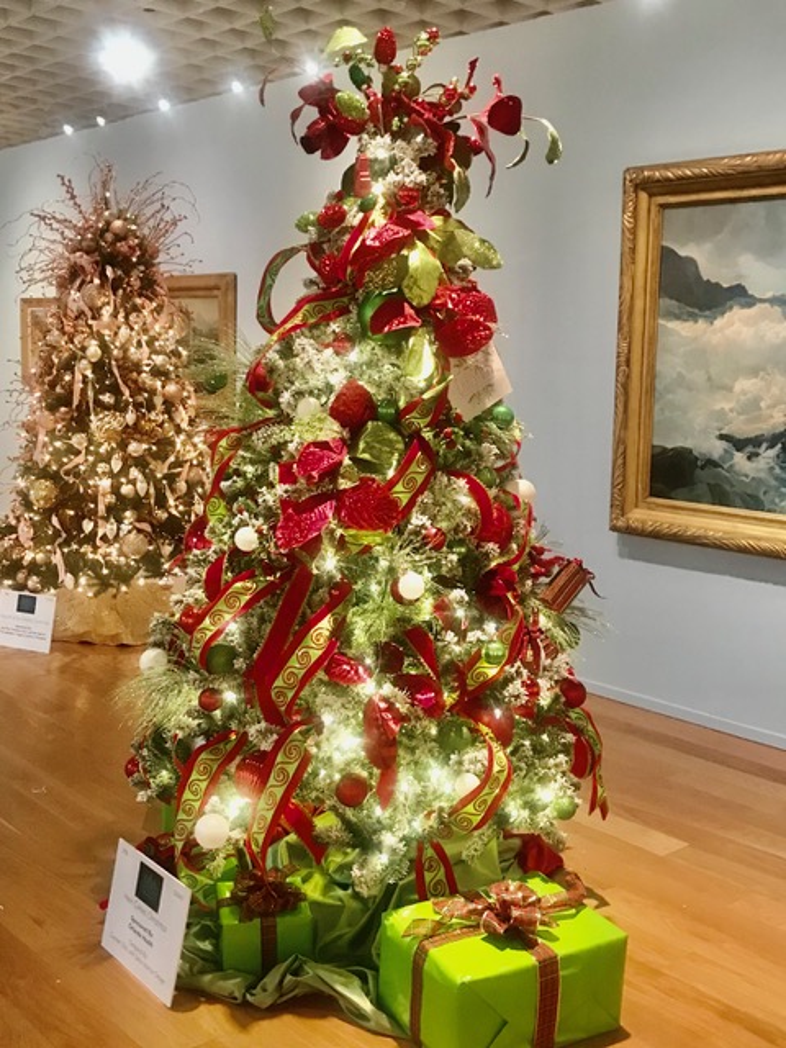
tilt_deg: -9.2
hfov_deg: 49.7
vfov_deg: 63.4
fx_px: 848
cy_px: 524
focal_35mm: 28
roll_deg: -1.0
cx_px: 393
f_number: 1.8
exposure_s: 1/15
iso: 80
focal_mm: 3.99
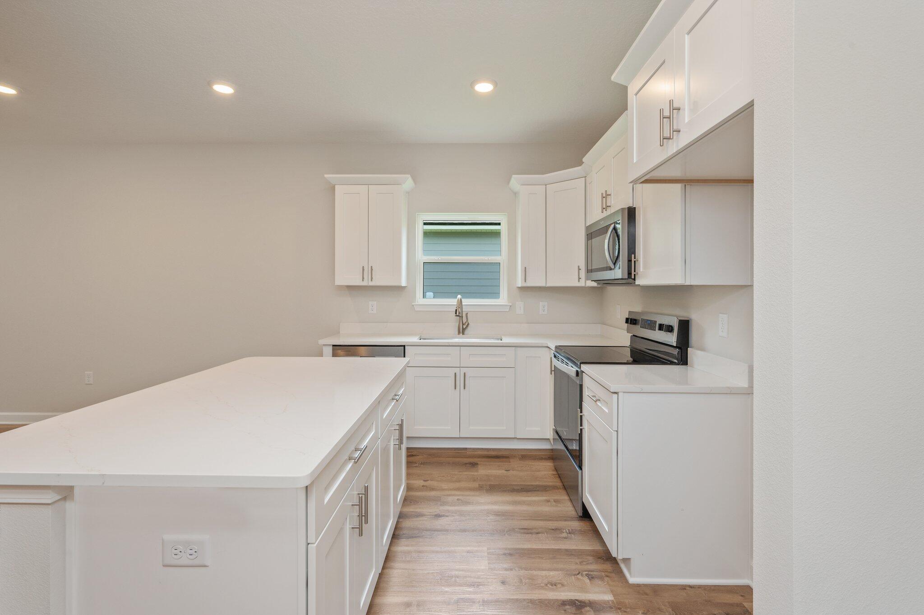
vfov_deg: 73.7
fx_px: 410
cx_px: 462
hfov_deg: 96.8
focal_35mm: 16
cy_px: 308
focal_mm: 16
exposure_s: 1/30
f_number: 9
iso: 200
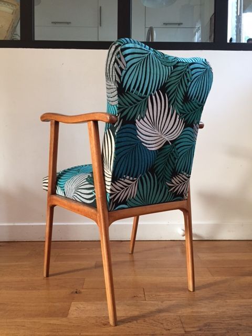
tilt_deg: -3.9
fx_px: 281
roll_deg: +0.1
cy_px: 168
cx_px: 126
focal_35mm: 29
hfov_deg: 48.2
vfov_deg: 61.7
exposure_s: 1/33
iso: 200
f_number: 2.2
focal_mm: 4.15
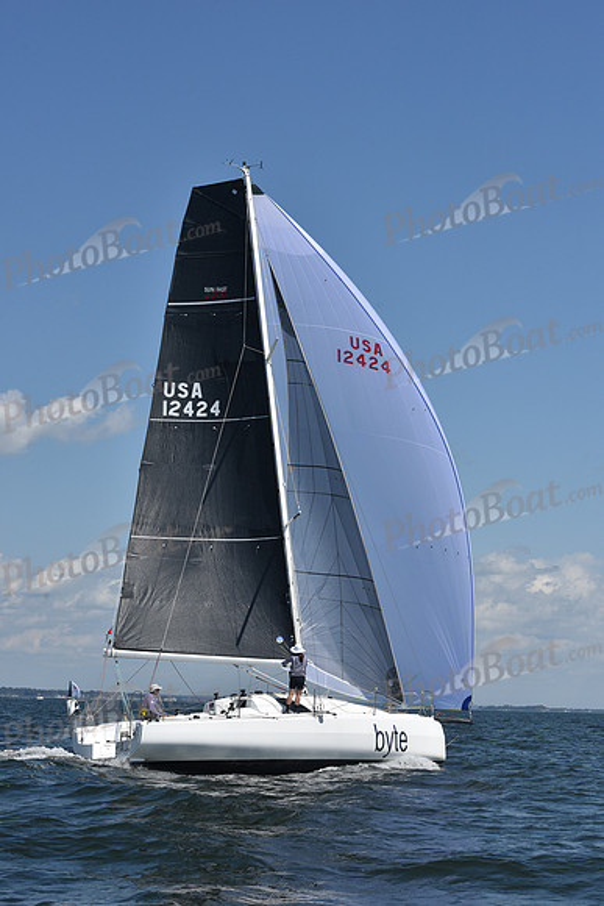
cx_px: 302
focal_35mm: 70
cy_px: 453
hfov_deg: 19.5
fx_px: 1760
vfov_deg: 28.8
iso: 320
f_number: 10
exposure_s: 1/1250
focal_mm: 70
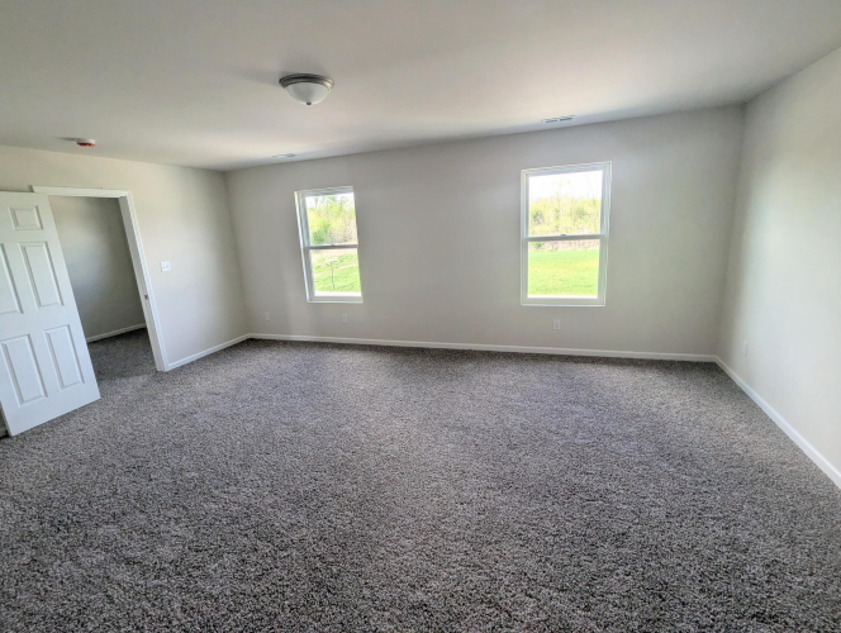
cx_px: 420
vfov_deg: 78.2
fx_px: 389
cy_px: 316
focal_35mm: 16
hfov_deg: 94.4
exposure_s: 1/147
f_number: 2.2
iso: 49
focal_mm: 2.35
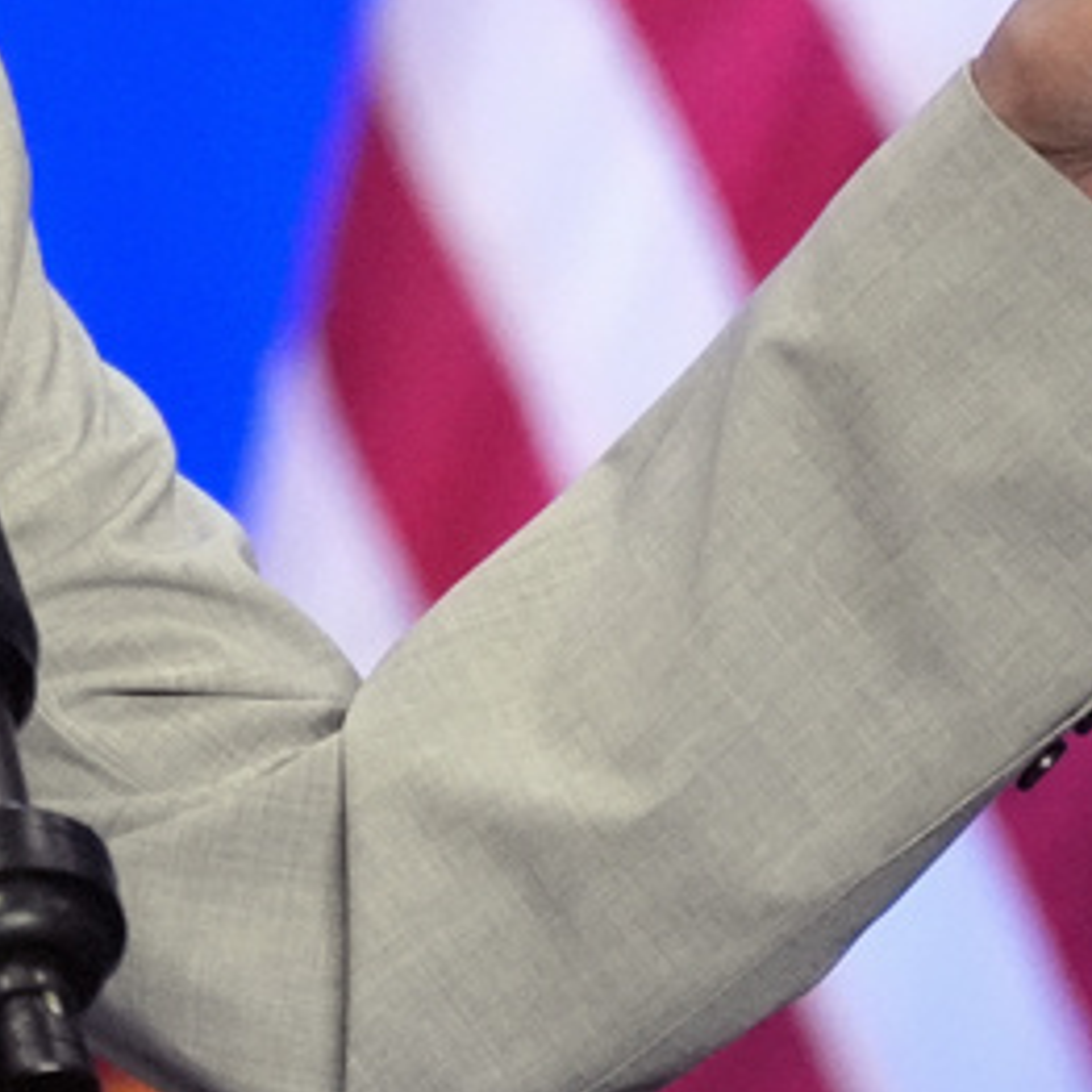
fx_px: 71202
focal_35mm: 1995
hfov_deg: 0.9
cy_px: -15
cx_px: -646
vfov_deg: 0.9
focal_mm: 400
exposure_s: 1/800
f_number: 5.6
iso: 8000
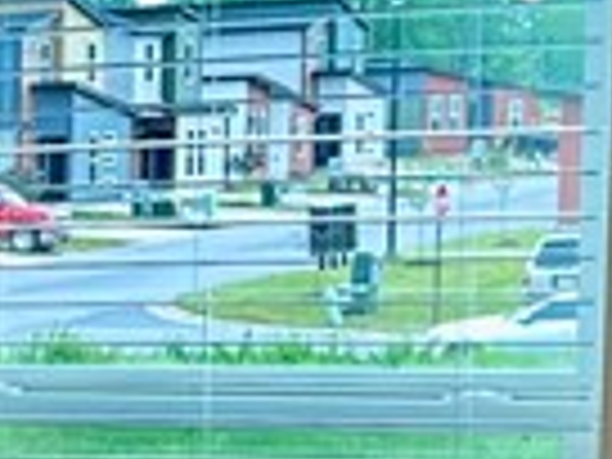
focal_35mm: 181
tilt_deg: -7.3
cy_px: 580
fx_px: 3200
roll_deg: +1.5
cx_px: -666
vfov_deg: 8.1
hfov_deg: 10.0
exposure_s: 1/125
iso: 50
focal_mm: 6.86
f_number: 1.78
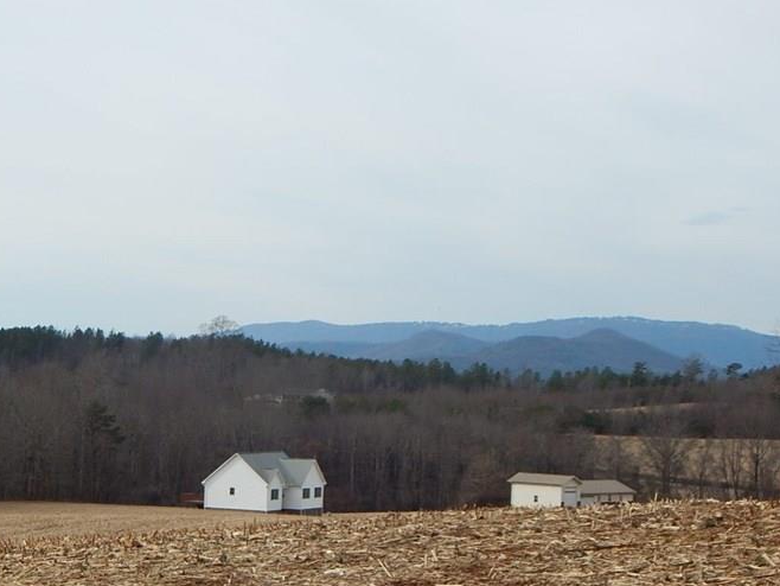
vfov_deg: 17.5
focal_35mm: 84
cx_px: 309
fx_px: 1893
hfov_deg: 23.2
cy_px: 396
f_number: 3.8
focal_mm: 9.7
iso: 125
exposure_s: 1/1000
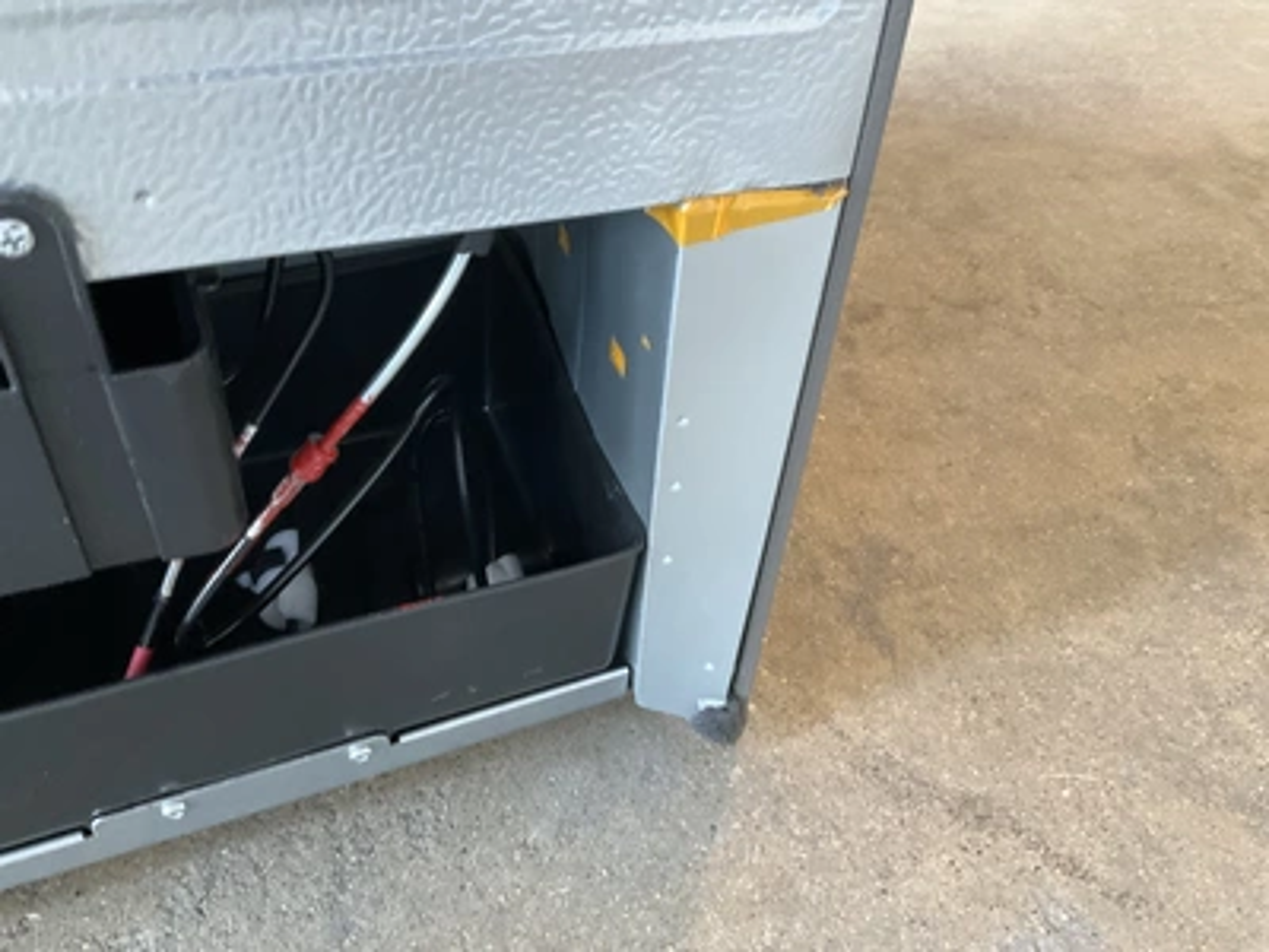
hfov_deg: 61.7
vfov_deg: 48.2
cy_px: 476
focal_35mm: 29
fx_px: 1063
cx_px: 634
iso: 320
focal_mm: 3
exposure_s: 1/40
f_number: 1.8
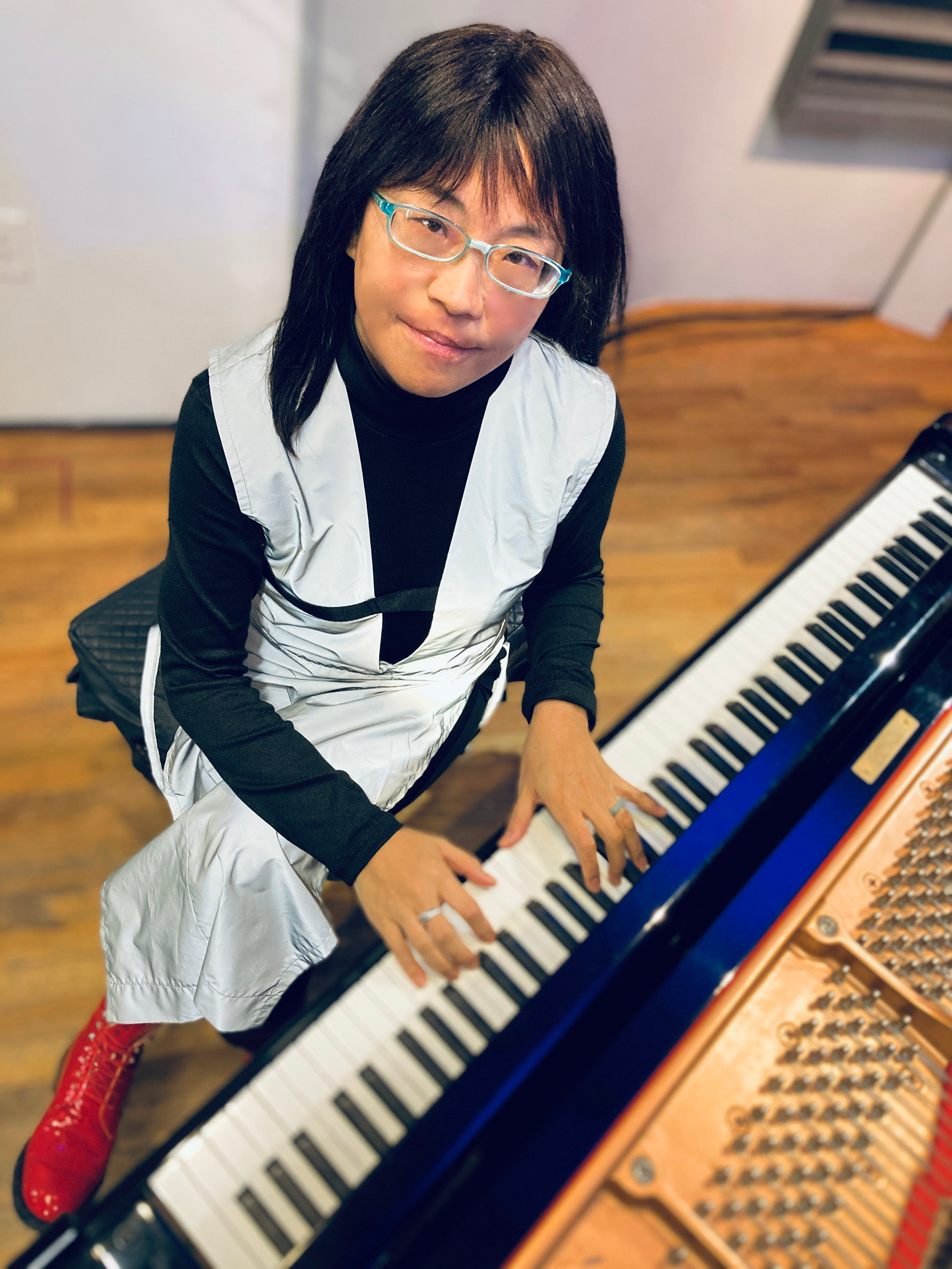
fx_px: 1027
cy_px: 634
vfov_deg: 63.4
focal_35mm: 28
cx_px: 476
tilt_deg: -51.4
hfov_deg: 49.7
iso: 320
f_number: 1.8
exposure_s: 1/60
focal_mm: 3.99
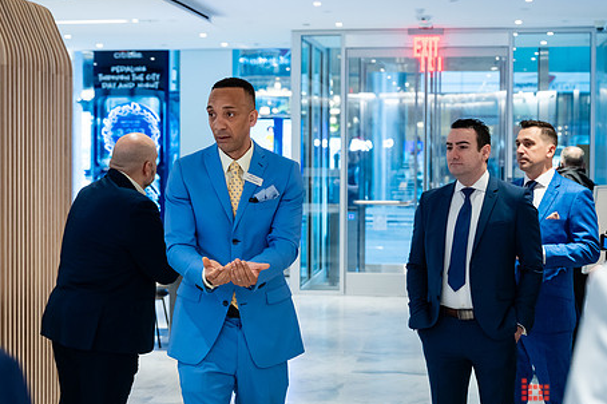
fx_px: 1331
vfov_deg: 17.2
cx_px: 229
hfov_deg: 25.6
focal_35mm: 79
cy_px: 190
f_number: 4
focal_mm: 60
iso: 3200
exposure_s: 1/200
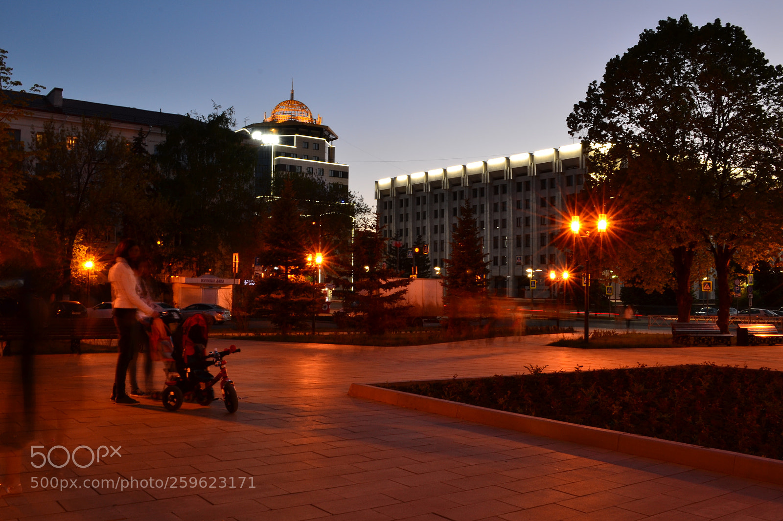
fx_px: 718
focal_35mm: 33
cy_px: 260
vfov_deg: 40.0
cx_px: 392
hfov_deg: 57.2
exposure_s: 5
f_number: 14
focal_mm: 22
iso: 100
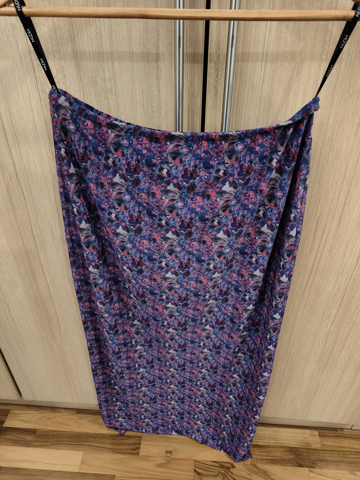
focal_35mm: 24
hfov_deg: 56.8
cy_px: 240
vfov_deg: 71.6
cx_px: 180
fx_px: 333
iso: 1250
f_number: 1.8
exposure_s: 1/25
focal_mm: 5.59
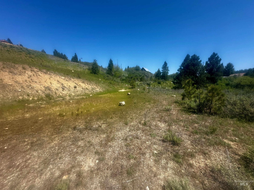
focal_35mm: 14
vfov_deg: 85.7
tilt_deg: -7.2
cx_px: 127
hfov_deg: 102.1
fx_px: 103
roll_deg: +0.5
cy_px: 95
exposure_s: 1/1689
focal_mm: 2.22
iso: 50
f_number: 2.2
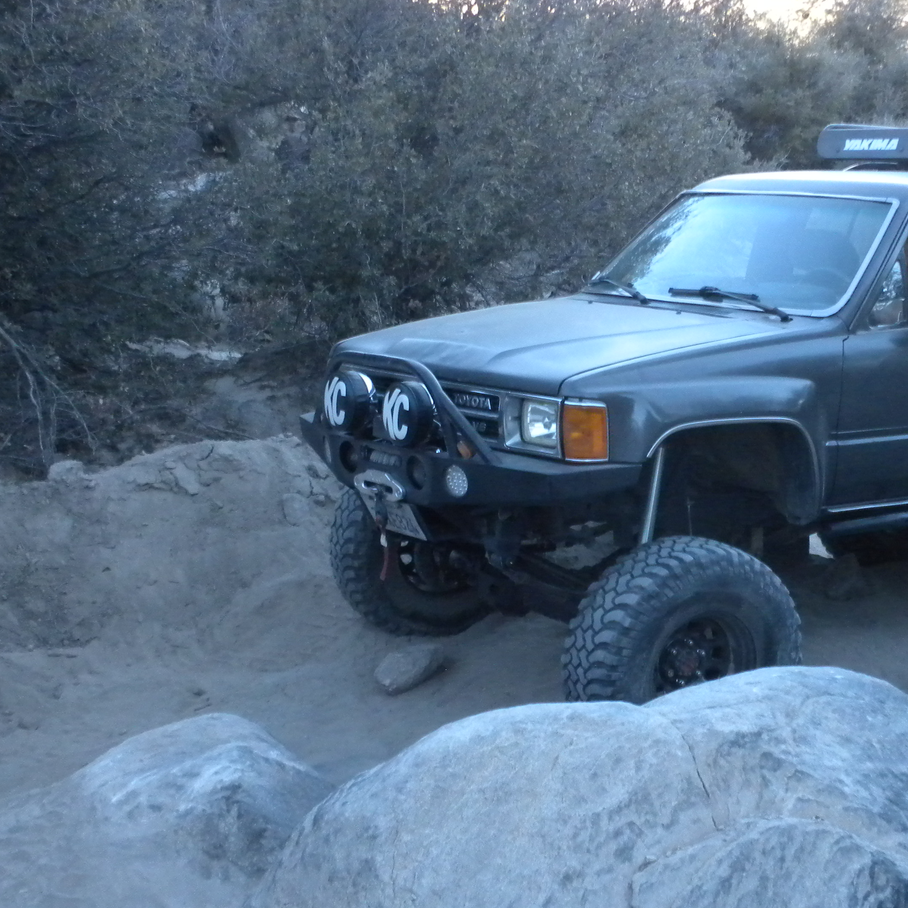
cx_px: 581
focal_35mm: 61
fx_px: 1810
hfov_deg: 28.0
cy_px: 483
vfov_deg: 28.2
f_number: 3.5
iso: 400
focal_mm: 6.6
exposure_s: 1/260
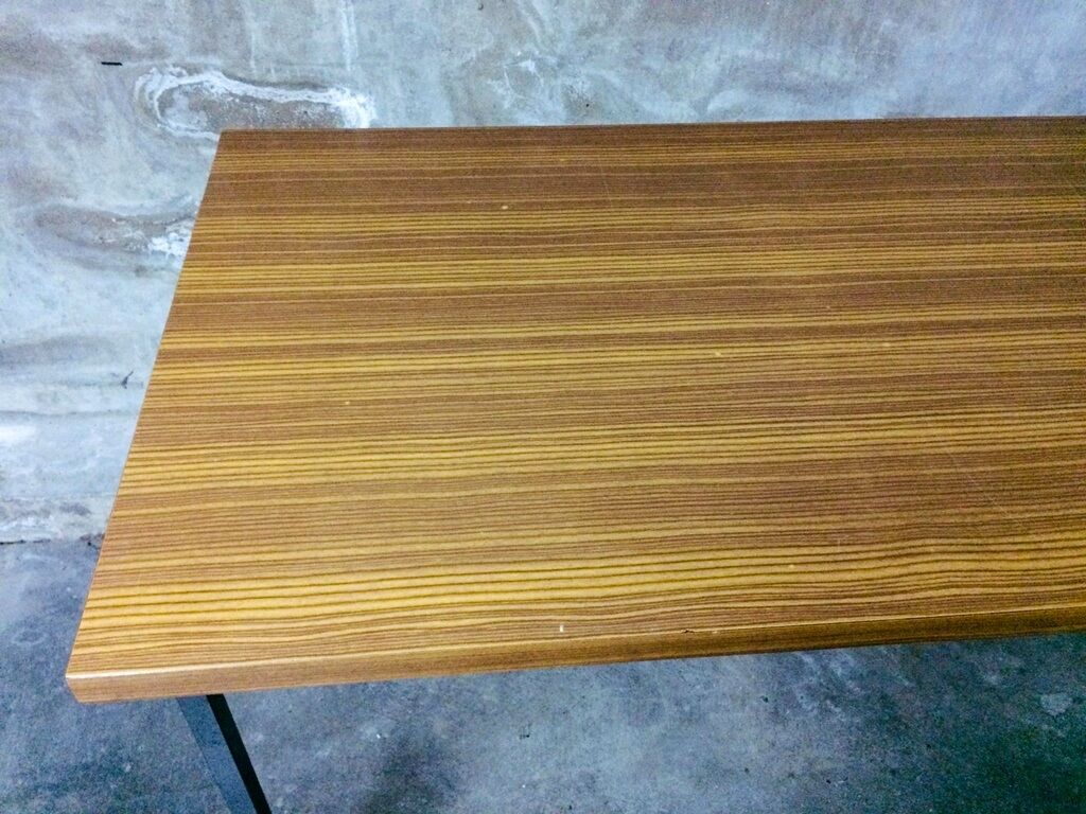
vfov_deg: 48.2
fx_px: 910
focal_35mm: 29
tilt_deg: -44.0
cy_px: 407
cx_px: 543
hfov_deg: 61.7
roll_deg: -3.9
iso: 500
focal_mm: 4.15
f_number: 2.2
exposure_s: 1/17
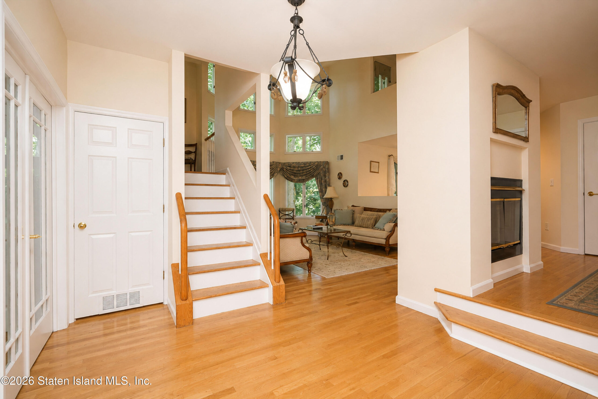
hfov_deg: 95.0
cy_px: 200
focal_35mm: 16
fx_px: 274
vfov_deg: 72.1
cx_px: 299
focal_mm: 16.5
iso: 64
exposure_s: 1/25
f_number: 4
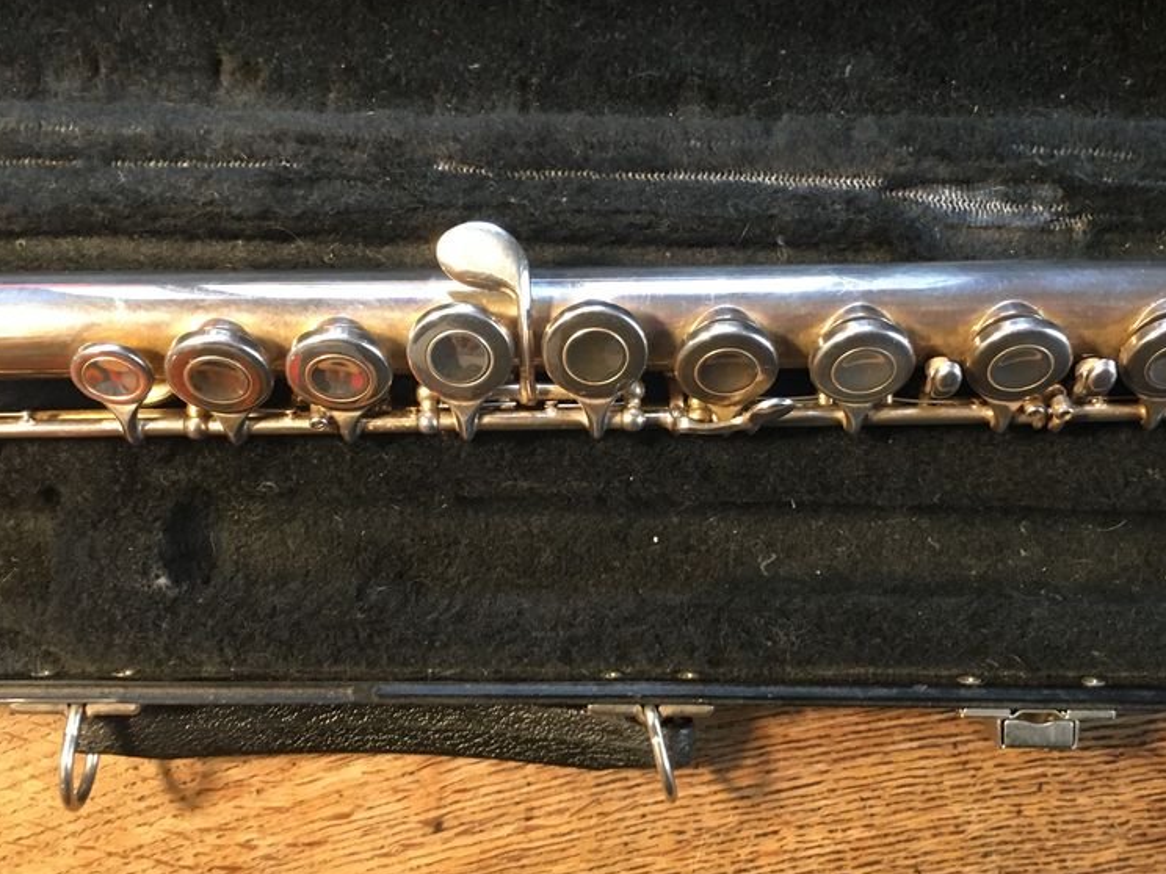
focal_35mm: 39
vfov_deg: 36.8
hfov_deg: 47.8
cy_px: 392
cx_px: 649
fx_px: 1314
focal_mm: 4.15
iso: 160
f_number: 2.2
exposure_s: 1/33
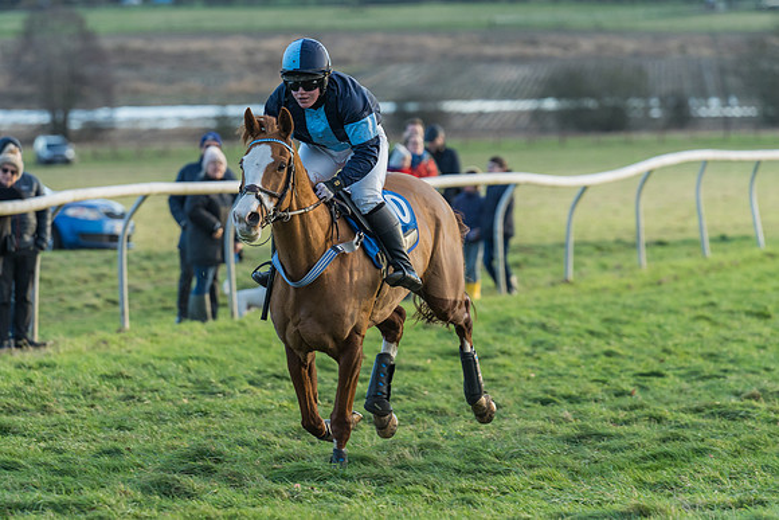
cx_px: 312
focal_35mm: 278
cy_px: 220
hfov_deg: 7.4
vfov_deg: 4.9
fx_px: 6013
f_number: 4
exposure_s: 1/1000
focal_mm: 200
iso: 800
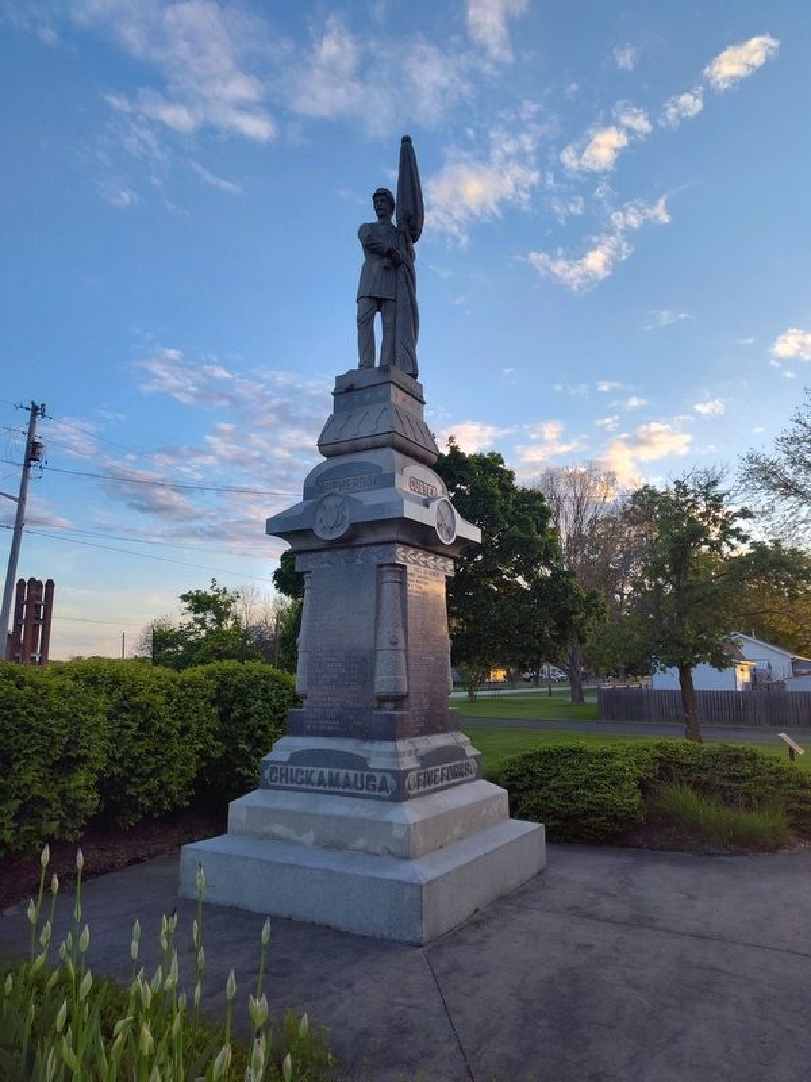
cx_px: 406
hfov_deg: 58.9
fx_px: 718
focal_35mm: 23
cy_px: 541
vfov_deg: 73.9
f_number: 1.8
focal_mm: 5.56
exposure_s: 1/405
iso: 100
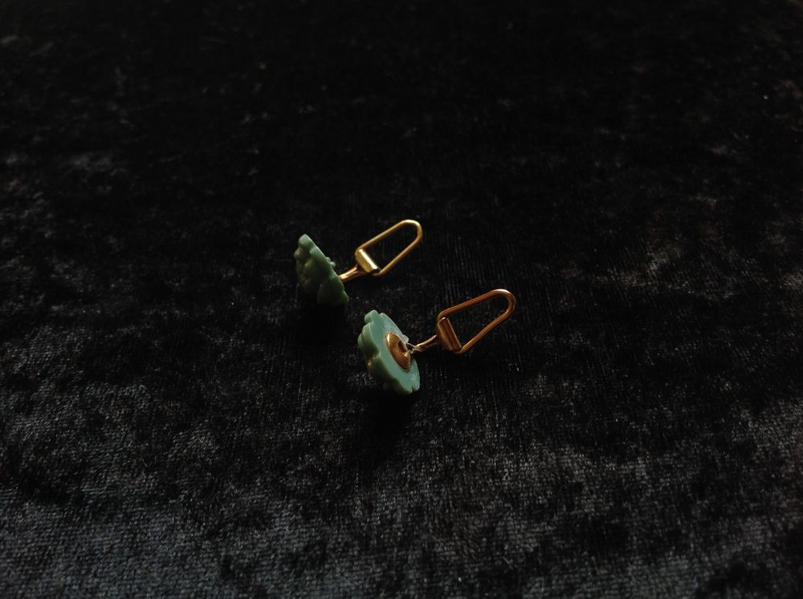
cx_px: 402
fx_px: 811
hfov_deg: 52.7
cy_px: 300
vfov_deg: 40.6
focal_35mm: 35
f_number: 2.4
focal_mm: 4.28
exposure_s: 1/120
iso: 80
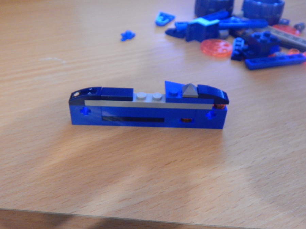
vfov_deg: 41.8
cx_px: 153
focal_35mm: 34
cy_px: 114
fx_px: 301
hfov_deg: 54.0
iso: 800
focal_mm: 6.1
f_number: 3.3
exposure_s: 1/2
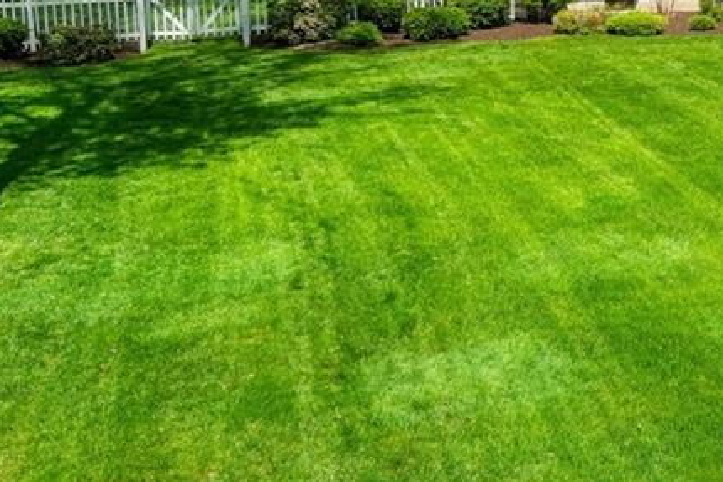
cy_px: 22
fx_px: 1386
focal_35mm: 69
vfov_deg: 19.3
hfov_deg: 26.5
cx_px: 826
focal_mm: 10.6
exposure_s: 1/279
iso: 105
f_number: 2.8
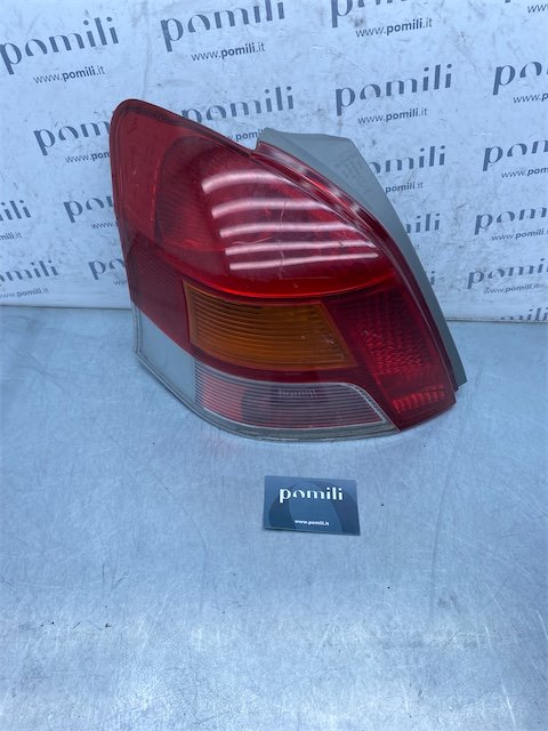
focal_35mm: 26
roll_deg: -5.4
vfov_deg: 67.3
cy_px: 366
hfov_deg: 53.1
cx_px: 274
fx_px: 549
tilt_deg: -43.8
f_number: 1.8
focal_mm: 4.25
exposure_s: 1/822
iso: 32
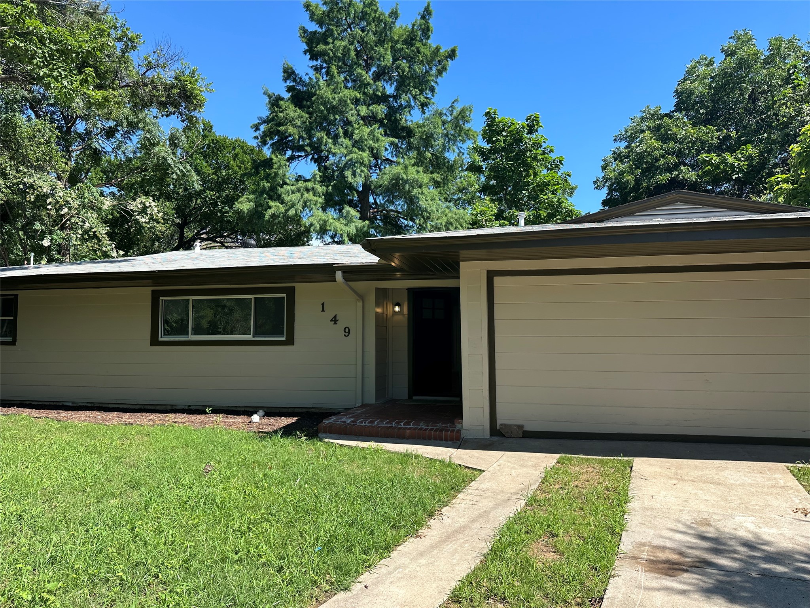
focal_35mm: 24
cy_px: 304
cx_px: 405
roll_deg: +1.8
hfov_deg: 71.6
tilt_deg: +2.1
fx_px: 562
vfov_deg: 56.8
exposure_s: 1/1949
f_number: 1.78
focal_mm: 6.86
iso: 80
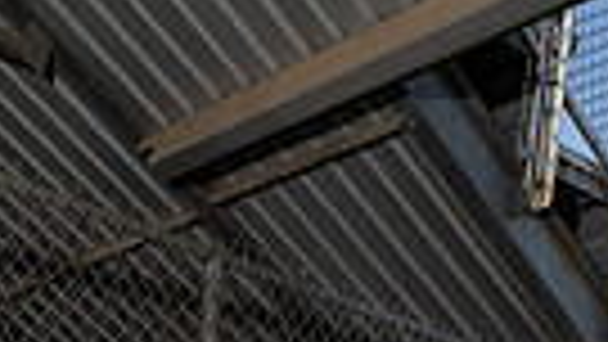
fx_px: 1354
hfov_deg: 24.5
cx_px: 45
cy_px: 1004
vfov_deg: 10.5
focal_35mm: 84
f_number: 10
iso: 160
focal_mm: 24
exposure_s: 1/250
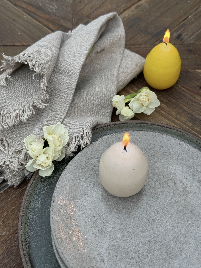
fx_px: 372
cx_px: 100
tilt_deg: -53.9
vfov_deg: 39.7
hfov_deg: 30.3
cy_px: 134
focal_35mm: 48
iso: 64
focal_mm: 6.86
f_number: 1.78
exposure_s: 1/454
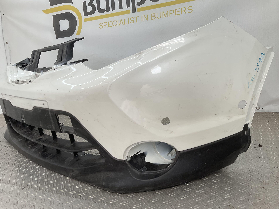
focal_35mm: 29
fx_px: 234
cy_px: 104
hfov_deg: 61.7
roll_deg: +5.3
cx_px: 140
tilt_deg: -12.1
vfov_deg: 48.2
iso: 16
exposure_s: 1/193
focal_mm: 3
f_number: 1.8
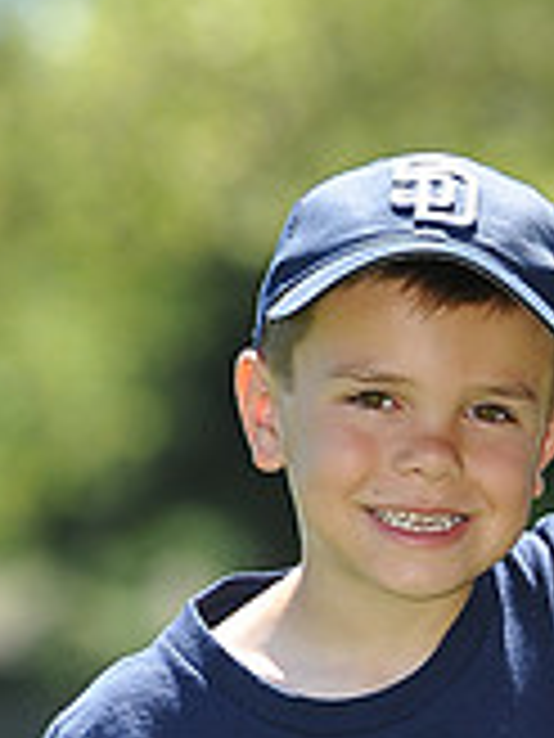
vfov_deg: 4.0
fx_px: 10541
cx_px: 671
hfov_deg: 3.0
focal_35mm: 494
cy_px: 837
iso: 200
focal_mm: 145
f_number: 4.5
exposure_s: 1/640
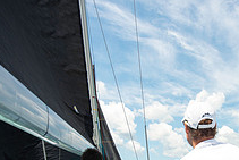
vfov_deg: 29.1
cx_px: 170
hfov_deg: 45.2
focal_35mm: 42
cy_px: 173
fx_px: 279
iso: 250
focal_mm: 15
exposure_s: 1/1250
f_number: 5.6
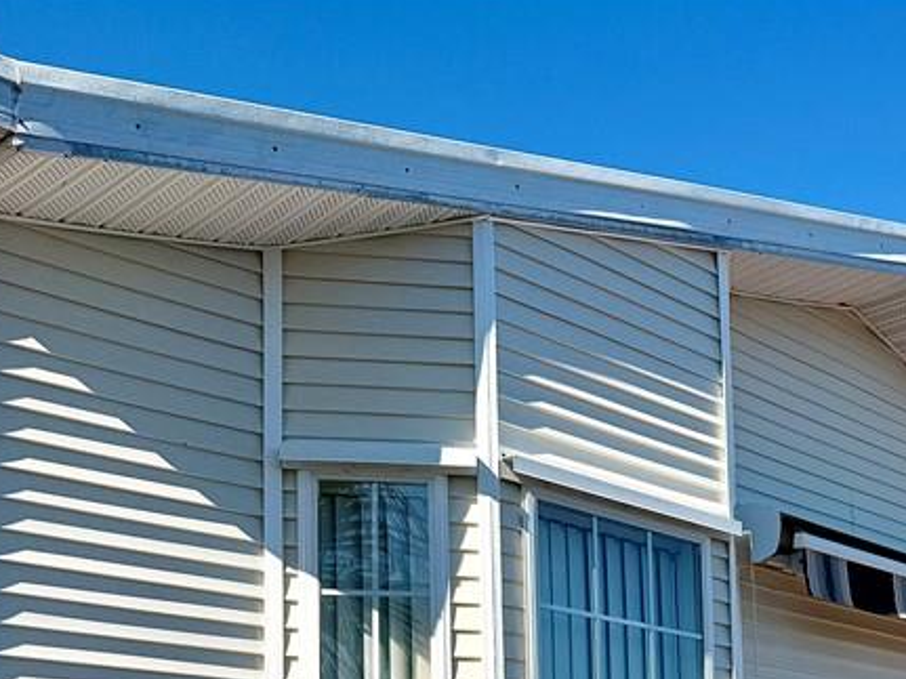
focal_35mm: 57
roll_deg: +2.3
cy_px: 790
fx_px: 1491
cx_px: 944
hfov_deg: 30.9
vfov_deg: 23.6
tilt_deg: +5.9
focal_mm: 6.76
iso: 80
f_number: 1.78
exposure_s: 1/6711
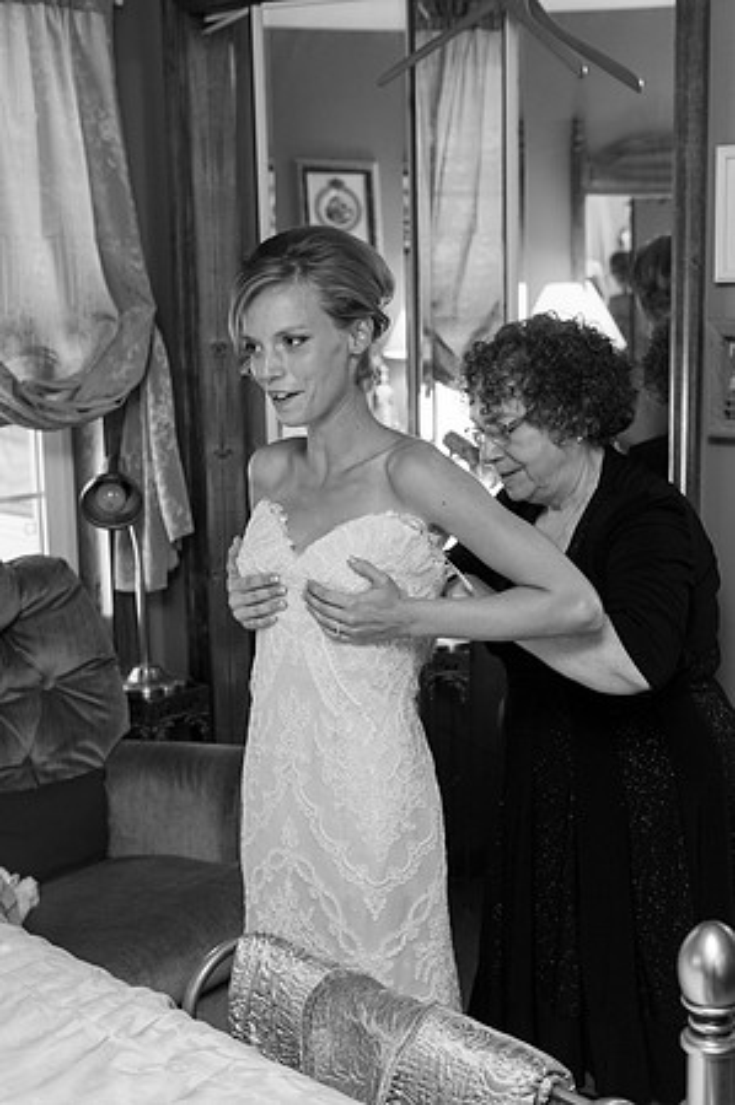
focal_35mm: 50
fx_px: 1535
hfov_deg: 26.9
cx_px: 368
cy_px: 552
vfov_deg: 39.6
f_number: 4.5
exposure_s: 1/60
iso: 1600
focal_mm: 50
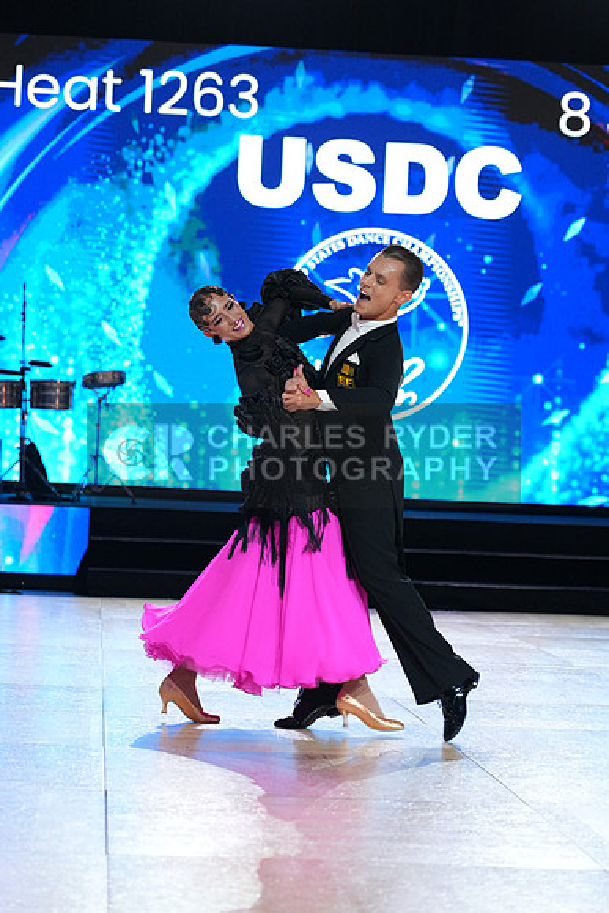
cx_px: 304
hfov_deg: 13.0
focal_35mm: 105
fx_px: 2663
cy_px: 456
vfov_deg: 19.5
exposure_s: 1/320
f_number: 4
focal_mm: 105
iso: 2500
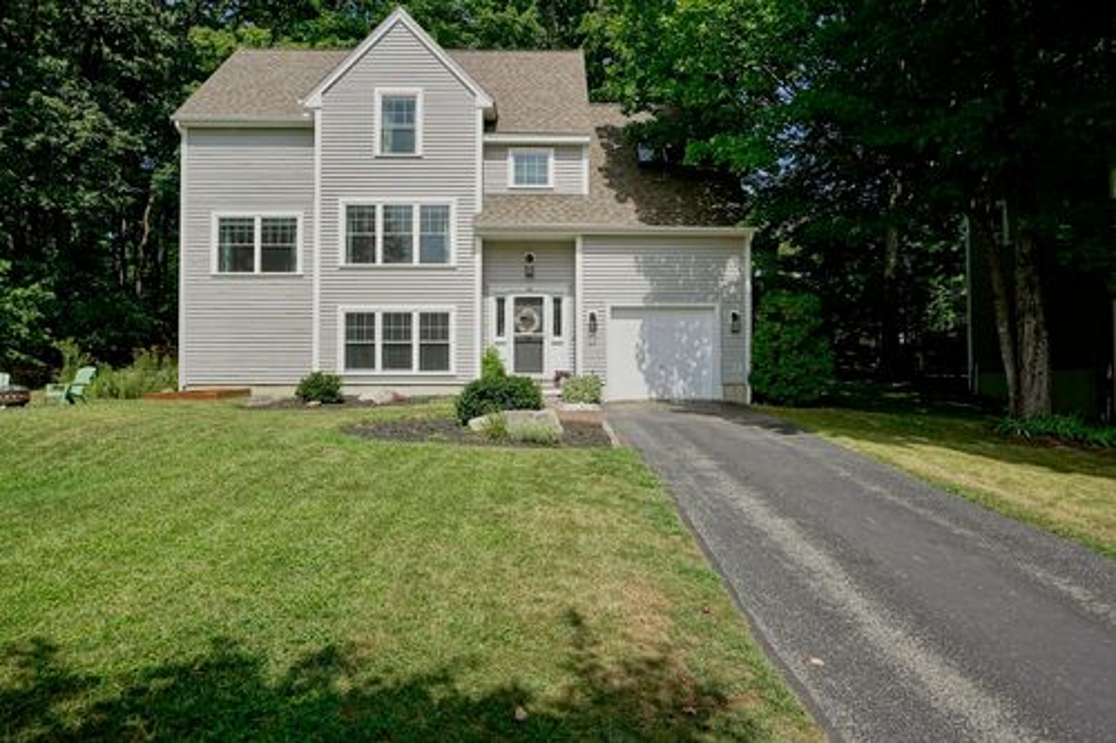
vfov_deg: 59.5
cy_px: 372
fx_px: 651
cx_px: 558
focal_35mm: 21
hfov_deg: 81.2
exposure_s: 1/250
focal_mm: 21
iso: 100
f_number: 8
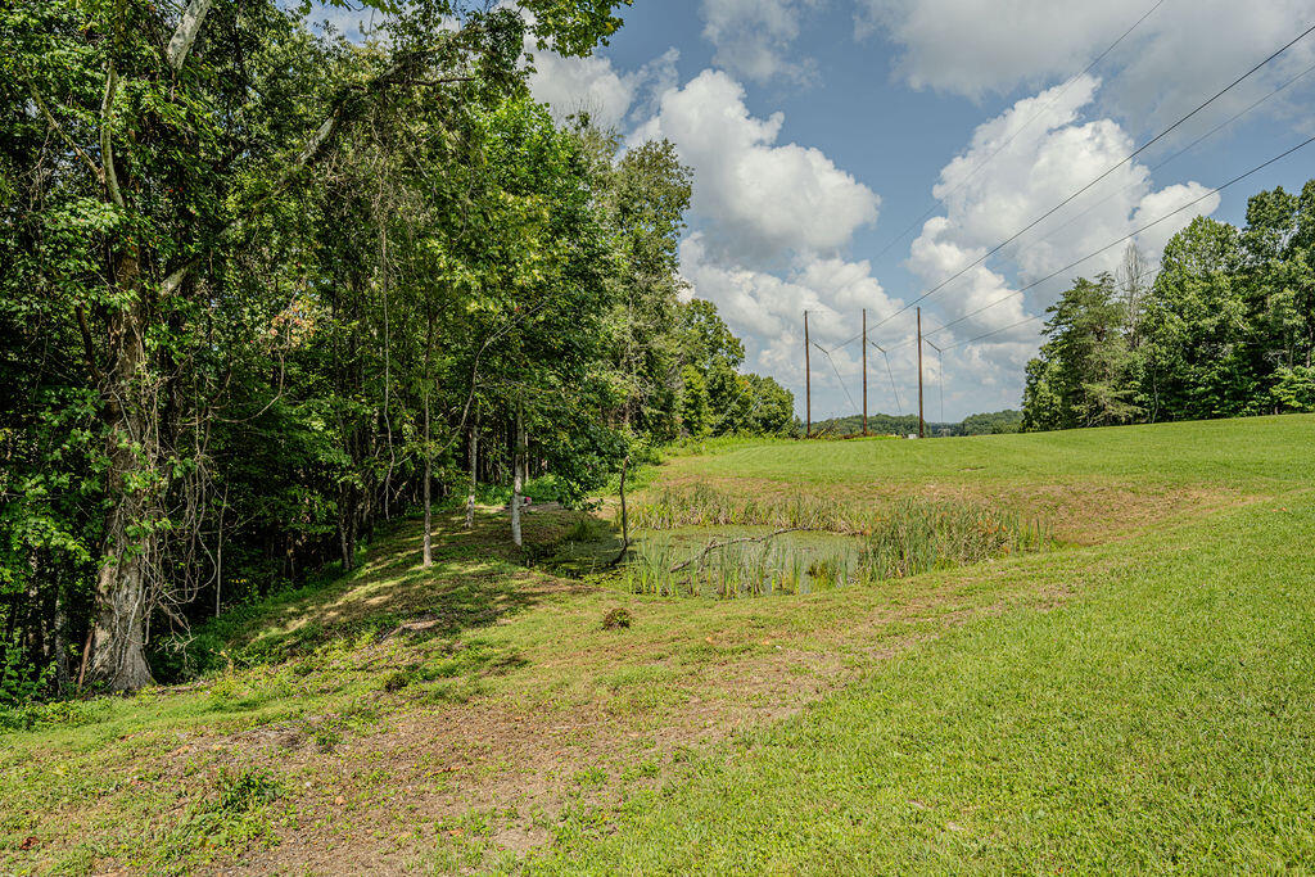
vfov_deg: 58.4
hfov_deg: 79.9
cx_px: 658
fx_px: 785
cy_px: 438
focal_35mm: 22
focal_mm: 21.5
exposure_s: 1/3200
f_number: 4
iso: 320
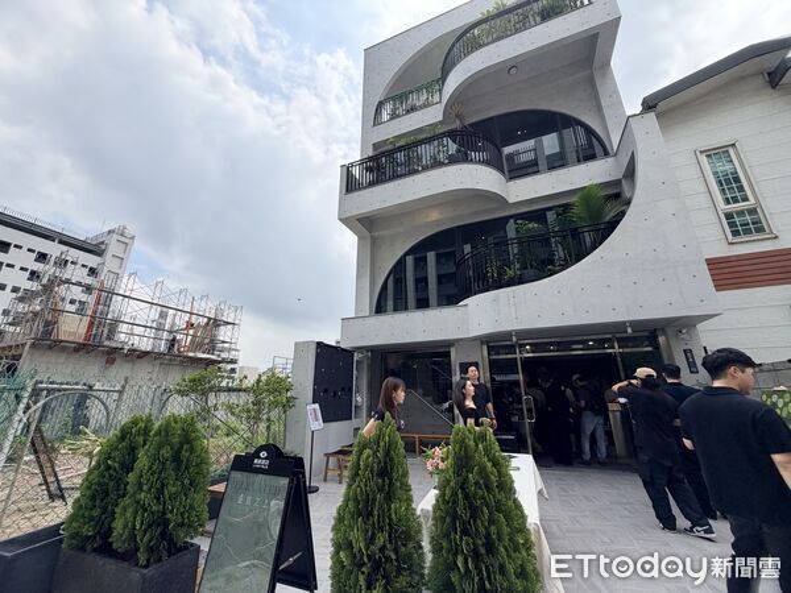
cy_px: 296
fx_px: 320
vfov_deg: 85.7
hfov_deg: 102.1
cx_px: 396
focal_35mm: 14
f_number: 2.2
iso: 25
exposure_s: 1/770
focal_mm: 2.22
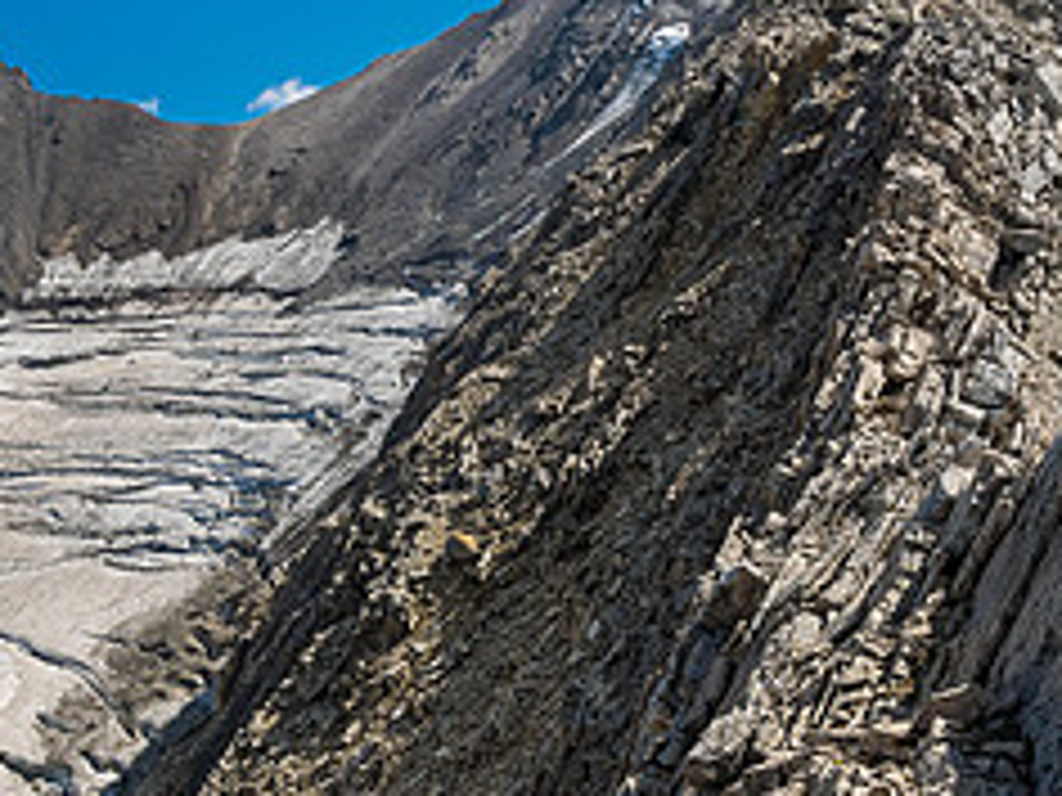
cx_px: 612
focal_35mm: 59
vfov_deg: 24.7
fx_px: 1810
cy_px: 528
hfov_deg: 32.6
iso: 200
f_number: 8
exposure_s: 1/160
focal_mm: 12
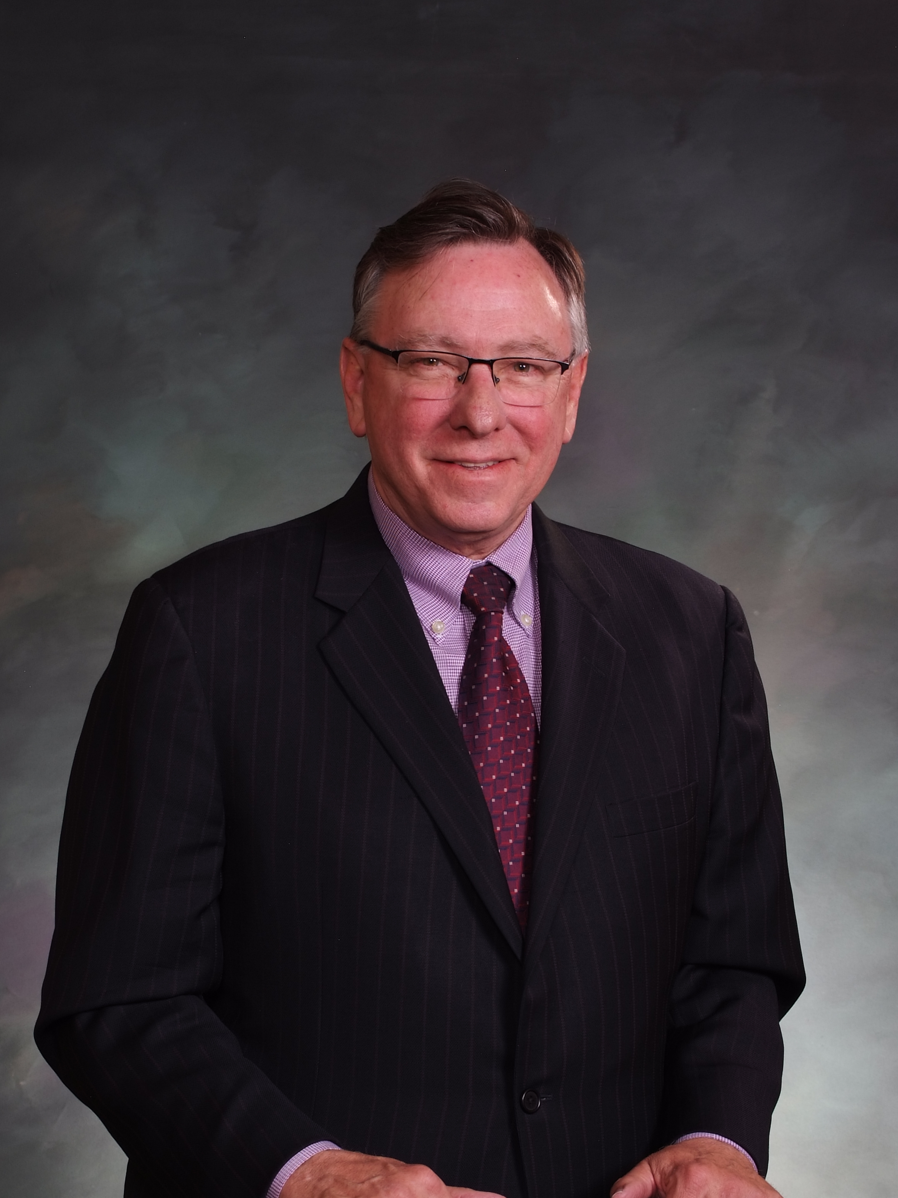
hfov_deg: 13.6
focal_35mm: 109
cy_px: 755
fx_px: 3770
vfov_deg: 18.0
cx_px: 435
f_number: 9
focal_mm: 55
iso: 100
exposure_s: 1/80
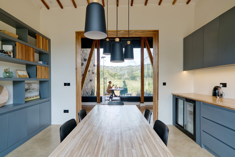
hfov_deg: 96.7
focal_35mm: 16
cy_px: 78
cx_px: 118
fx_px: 104
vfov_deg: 73.8
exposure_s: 1/640
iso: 250
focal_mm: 16
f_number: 4
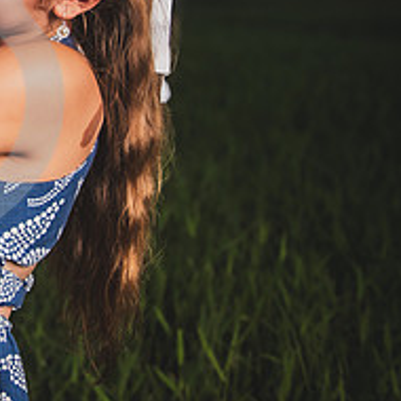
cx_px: -184
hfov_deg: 21.2
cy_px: 5
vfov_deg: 23.7
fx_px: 917
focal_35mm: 70
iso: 200
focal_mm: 27
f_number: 2.8
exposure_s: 1/1000
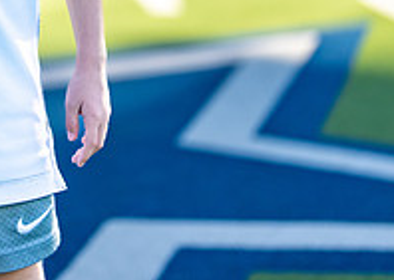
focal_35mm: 158
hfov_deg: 12.4
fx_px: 1766
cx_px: -81
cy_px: -140
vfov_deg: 8.9
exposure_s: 1/3200
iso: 100
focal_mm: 50
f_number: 1.2
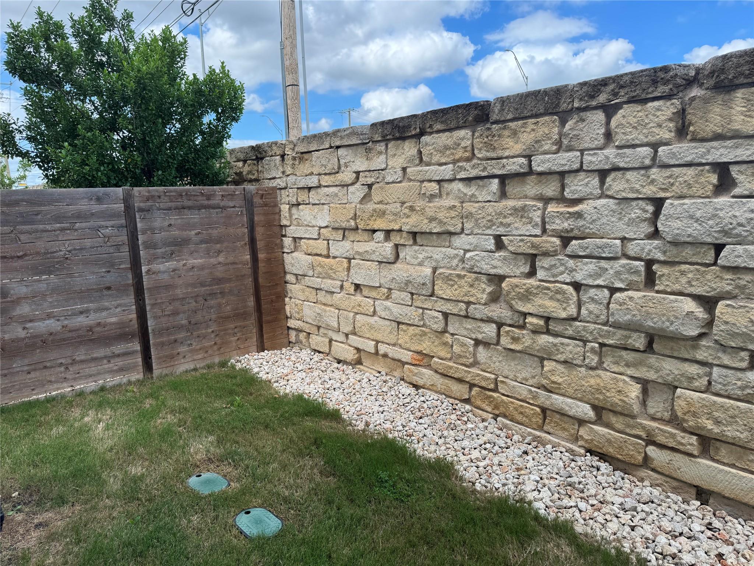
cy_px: 283
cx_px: 377
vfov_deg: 56.8
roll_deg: +1.7
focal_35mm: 24
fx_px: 523
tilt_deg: -10.8
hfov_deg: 71.6
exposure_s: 1/1151
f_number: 1.78
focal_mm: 6.76
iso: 80
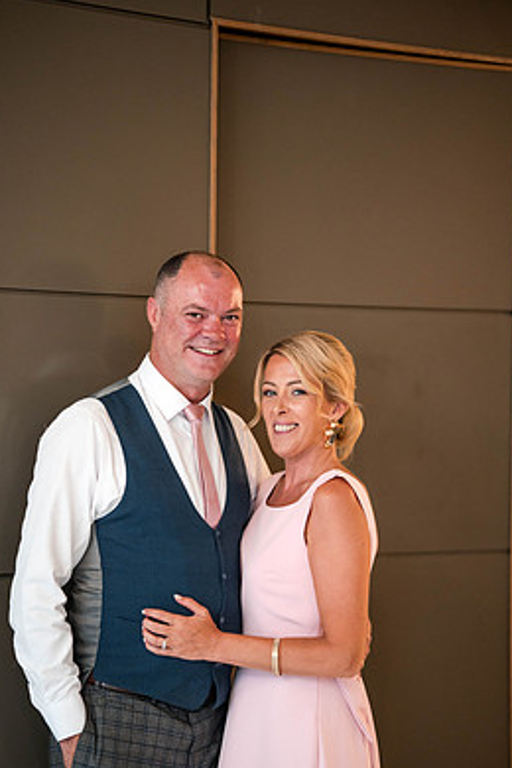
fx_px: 2091
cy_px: 439
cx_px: 250
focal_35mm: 98
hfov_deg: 14.0
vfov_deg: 20.8
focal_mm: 85
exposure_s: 1/500
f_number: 1.6
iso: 2000
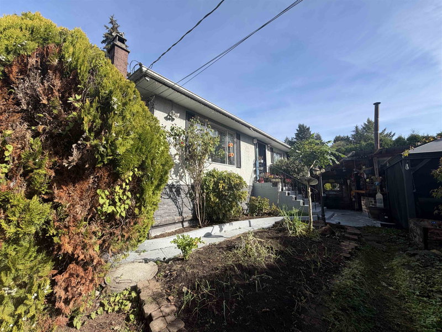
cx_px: 221
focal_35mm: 14
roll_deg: +0.8
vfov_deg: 85.7
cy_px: 166
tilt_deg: +7.3
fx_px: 179
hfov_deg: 102.1
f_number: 2.2
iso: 40
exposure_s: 1/770
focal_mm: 2.22
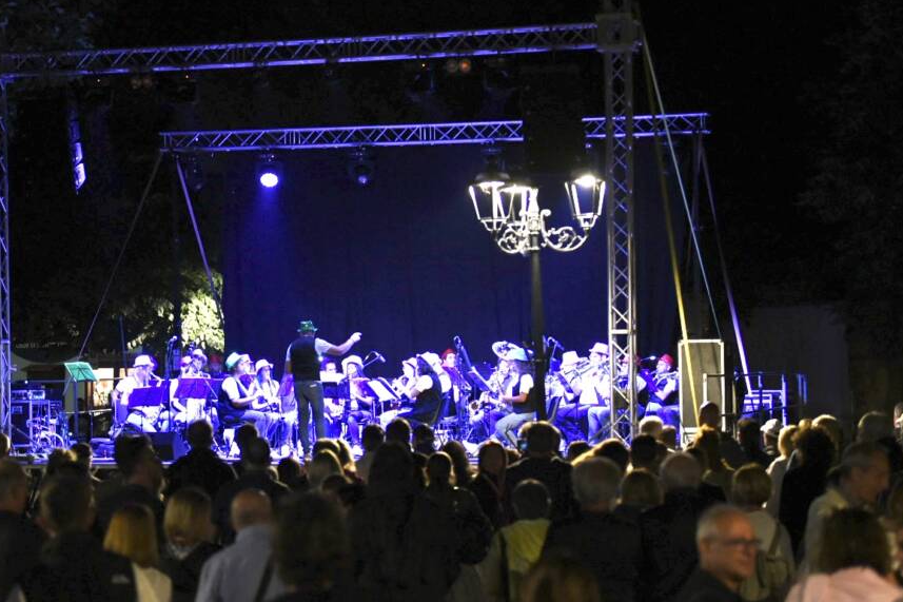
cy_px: 281
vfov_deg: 12.2
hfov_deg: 18.2
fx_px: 2809
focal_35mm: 112
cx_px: 320
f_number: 2.8
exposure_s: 1/125
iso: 2500
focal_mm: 80
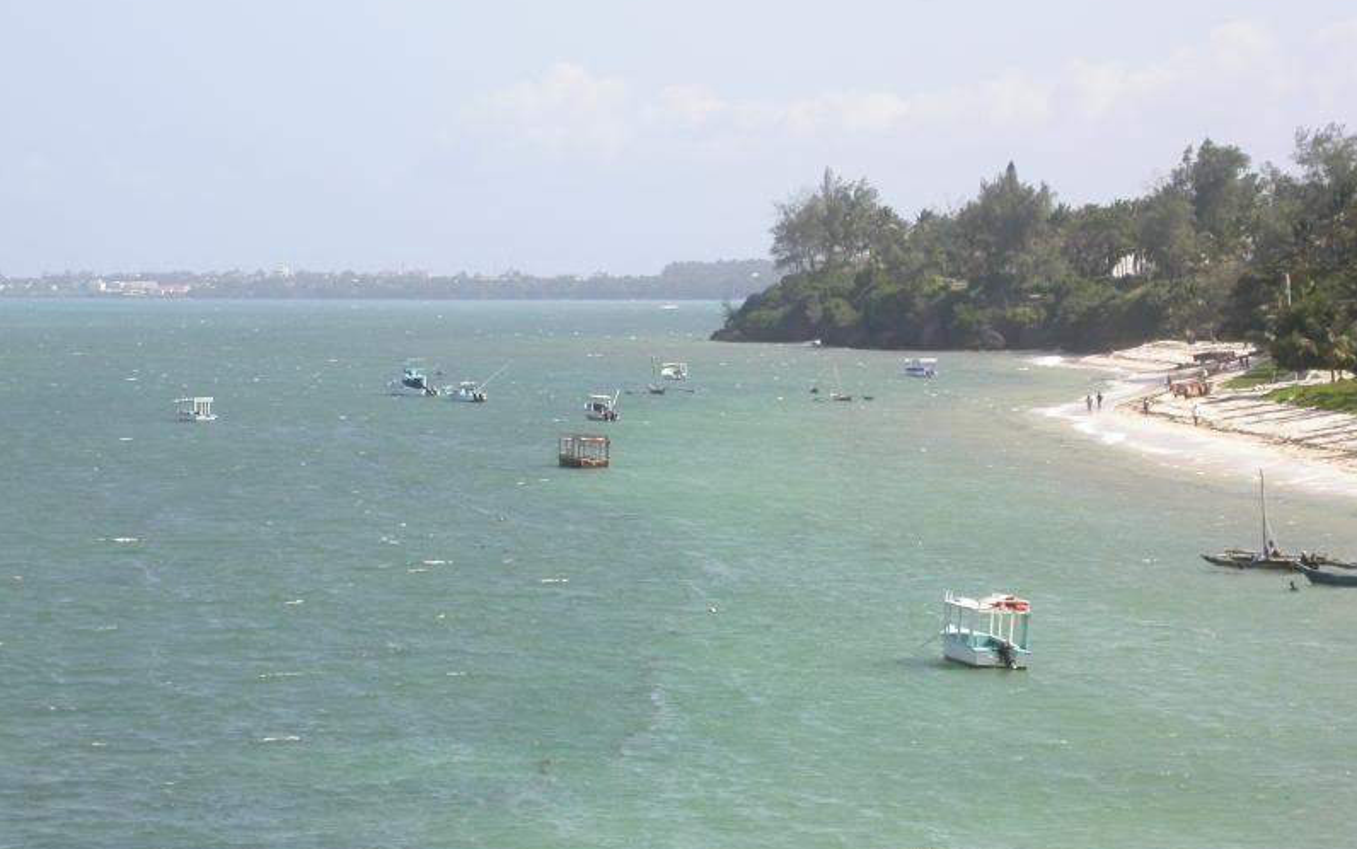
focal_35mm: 164
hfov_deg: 12.8
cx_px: 678
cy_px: 459
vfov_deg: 8.0
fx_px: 6067
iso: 100
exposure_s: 1/338
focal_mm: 32
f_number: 6.5
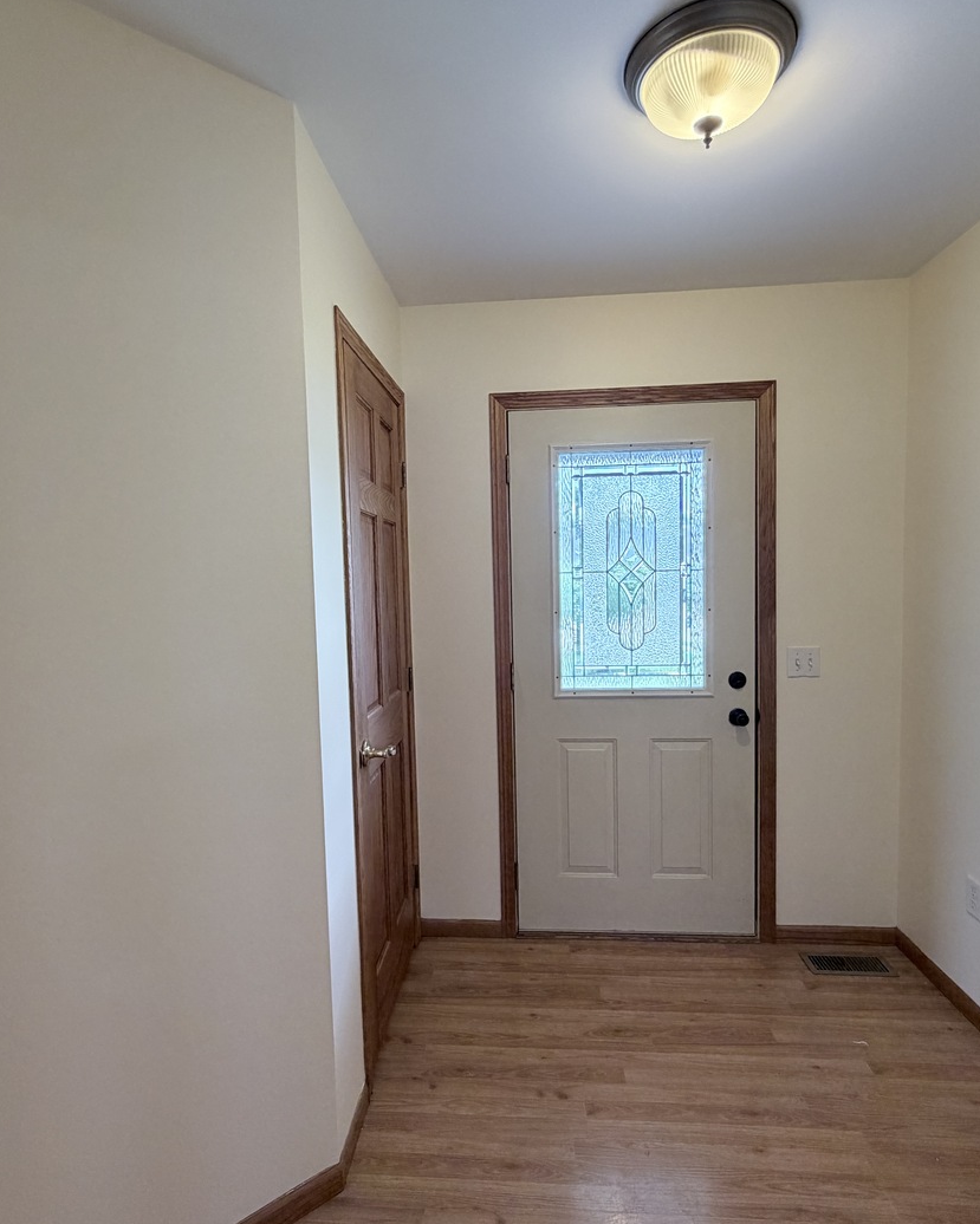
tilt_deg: -4.0
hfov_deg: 70.9
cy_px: 624
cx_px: 483
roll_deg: +1.3
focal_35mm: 19
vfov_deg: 83.3
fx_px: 689
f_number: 2.2
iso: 200
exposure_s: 1/60
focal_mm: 2.22
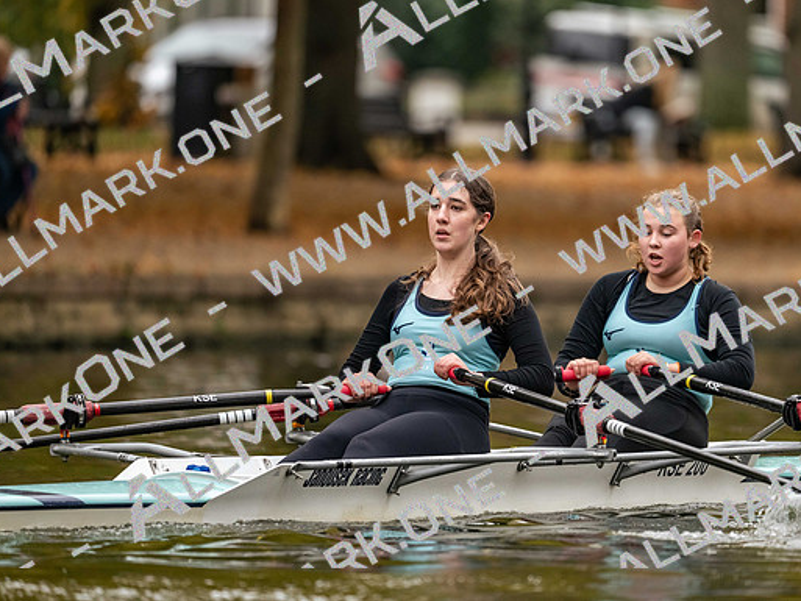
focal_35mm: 435
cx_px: 445
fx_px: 10068
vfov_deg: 3.4
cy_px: 300
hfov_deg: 4.6
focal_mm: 400
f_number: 4.5
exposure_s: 1/2500
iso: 2500
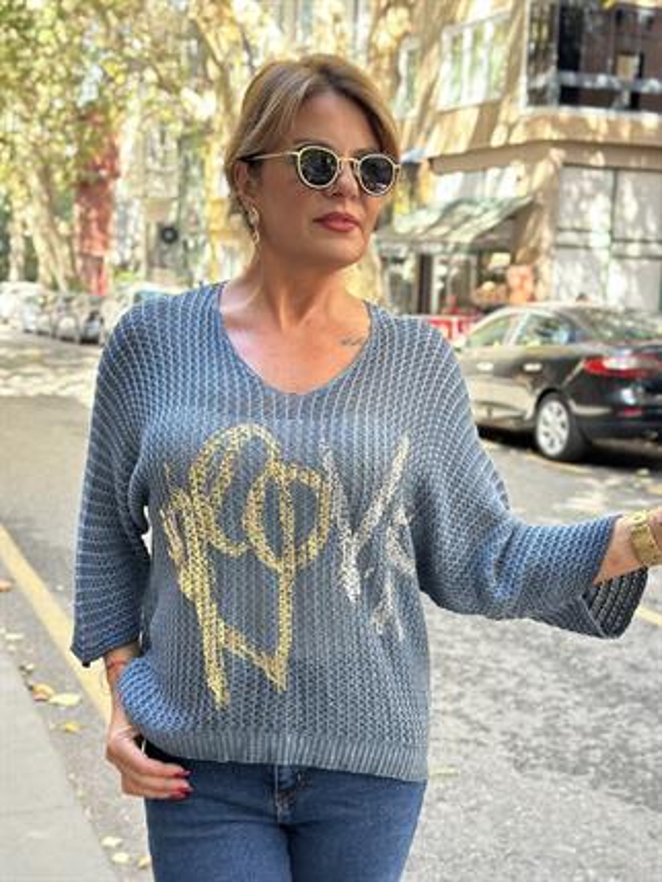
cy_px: 441
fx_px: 1223
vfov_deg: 39.6
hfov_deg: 30.3
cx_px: 331
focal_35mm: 48
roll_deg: -3.2
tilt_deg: -8.7
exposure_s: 1/158
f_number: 1.78
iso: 125
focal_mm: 6.86
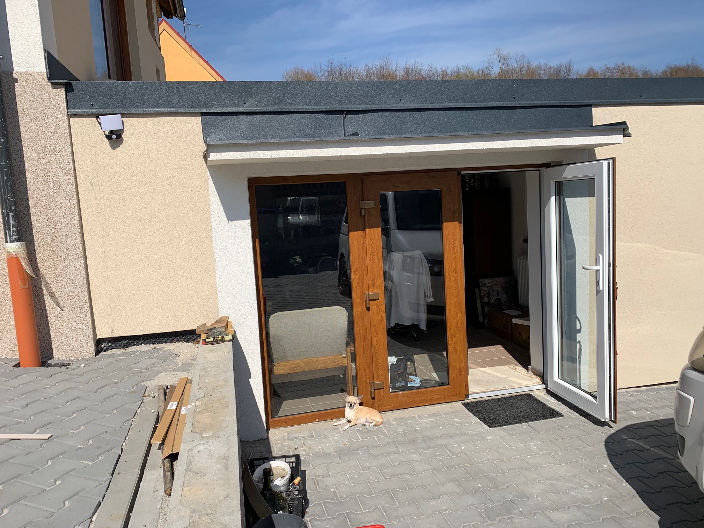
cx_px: 352
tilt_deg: -7.8
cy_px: 264
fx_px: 529
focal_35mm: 26
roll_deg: +3.8
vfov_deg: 53.1
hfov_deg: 67.3
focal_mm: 4.25
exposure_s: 1/4098
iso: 25
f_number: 1.8
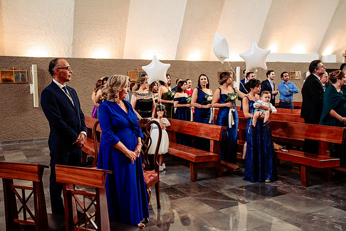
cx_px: 173
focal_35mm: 37
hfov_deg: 52.3
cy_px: 116
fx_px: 353
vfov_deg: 36.2
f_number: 4.5
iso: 1600
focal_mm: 35
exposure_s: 1/160
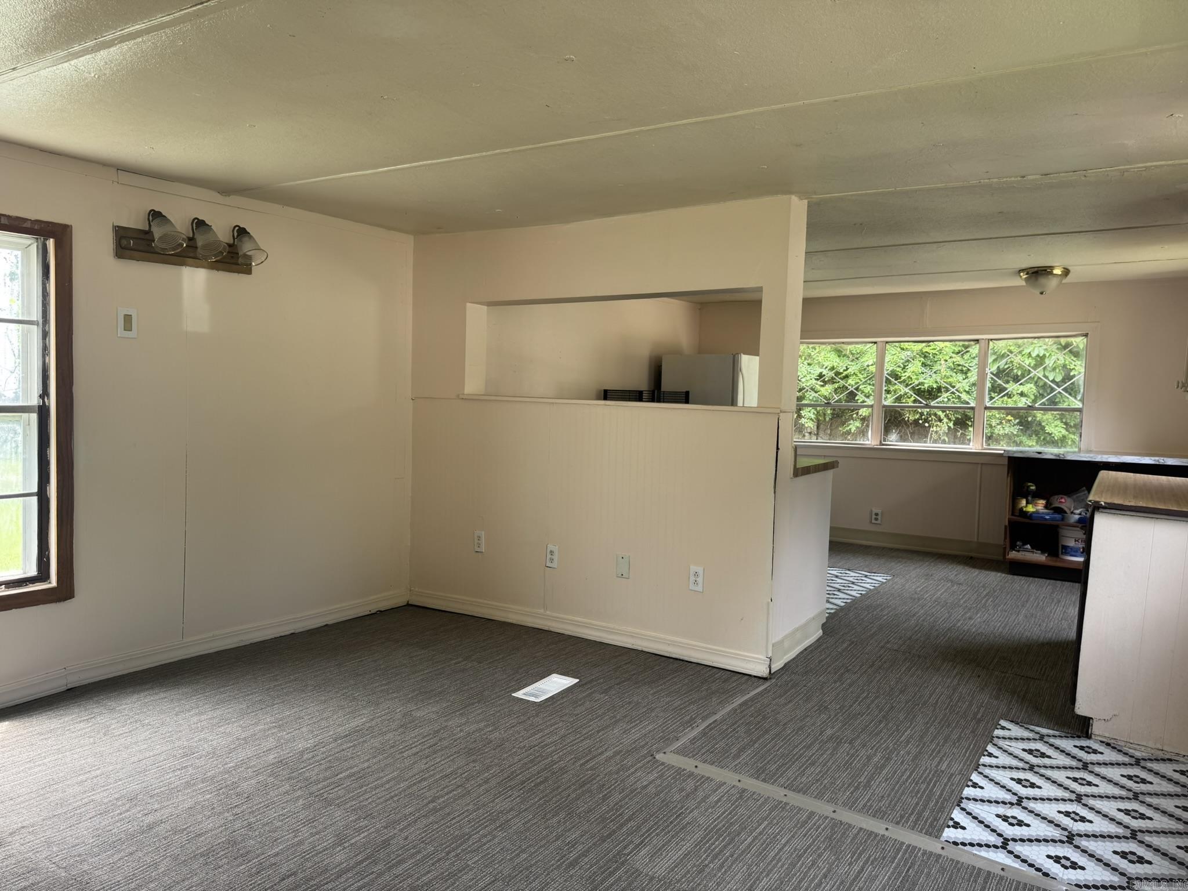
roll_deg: -1.8
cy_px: 446
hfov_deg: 71.6
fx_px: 824
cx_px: 594
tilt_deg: -6.4
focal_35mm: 24
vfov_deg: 56.8
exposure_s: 1/121
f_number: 1.78
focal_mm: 6.76
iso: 80
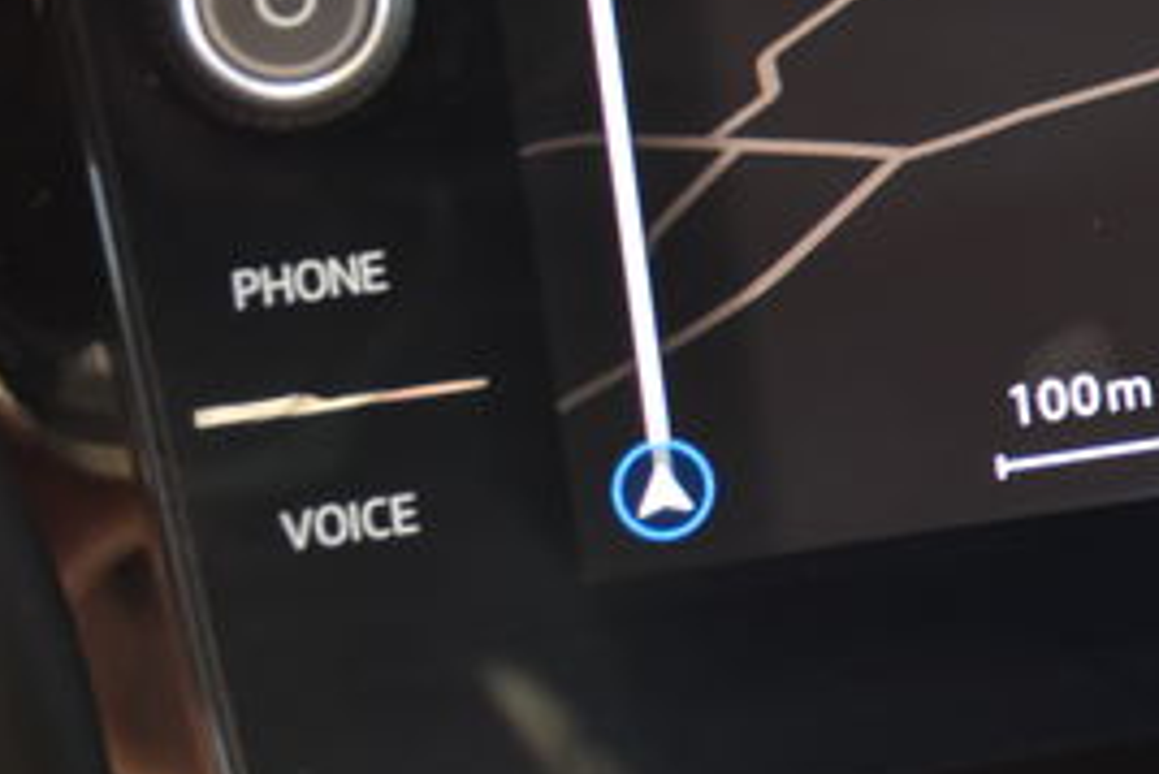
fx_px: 5766
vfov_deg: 7.7
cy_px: 24
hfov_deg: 11.1
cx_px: 1700
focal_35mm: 179
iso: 400
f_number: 4
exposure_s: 1/60
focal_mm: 32
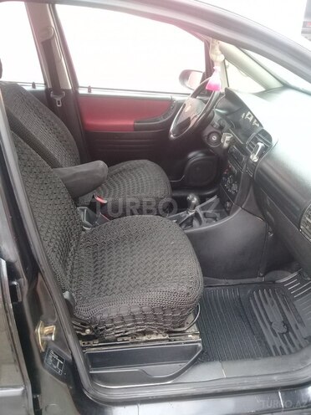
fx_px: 371
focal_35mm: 31
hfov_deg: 45.4
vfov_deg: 58.4
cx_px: 156
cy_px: 208
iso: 64
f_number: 2.2
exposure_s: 1/50
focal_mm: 3.3
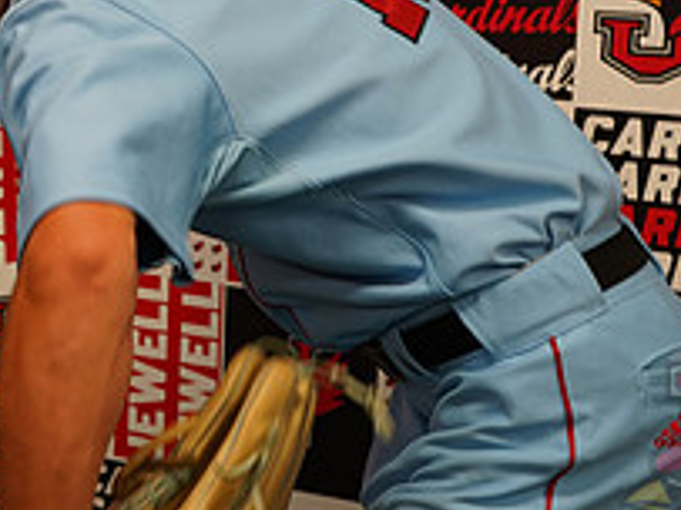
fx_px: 1514
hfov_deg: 24.1
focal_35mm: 77
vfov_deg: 18.9
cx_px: -13
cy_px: 99
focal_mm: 28
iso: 800
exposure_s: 1/160
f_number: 4
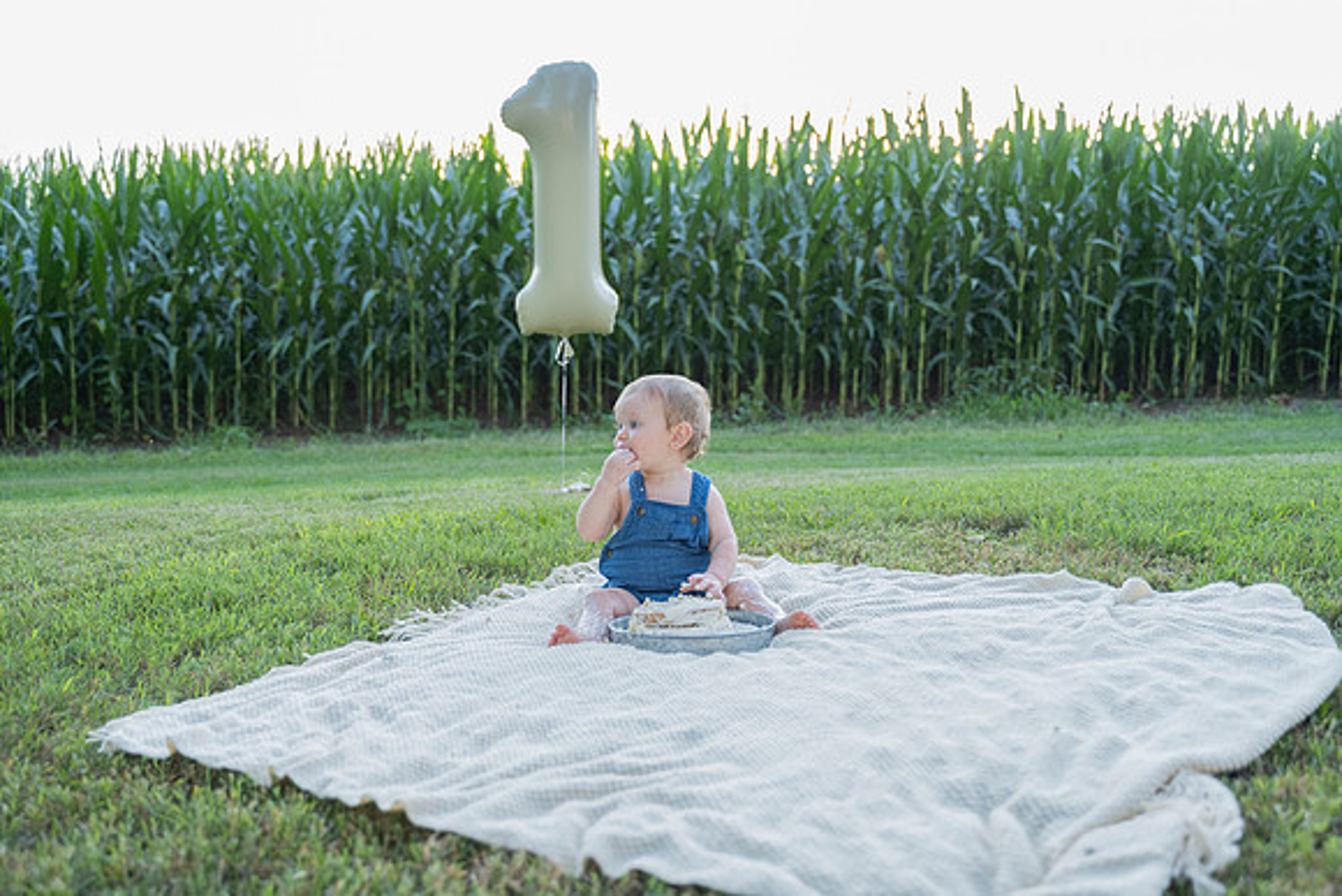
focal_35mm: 34
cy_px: 448
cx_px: 671
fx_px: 1286
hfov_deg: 55.1
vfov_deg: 38.4
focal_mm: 34.5
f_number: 2.8
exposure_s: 1/400
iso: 500
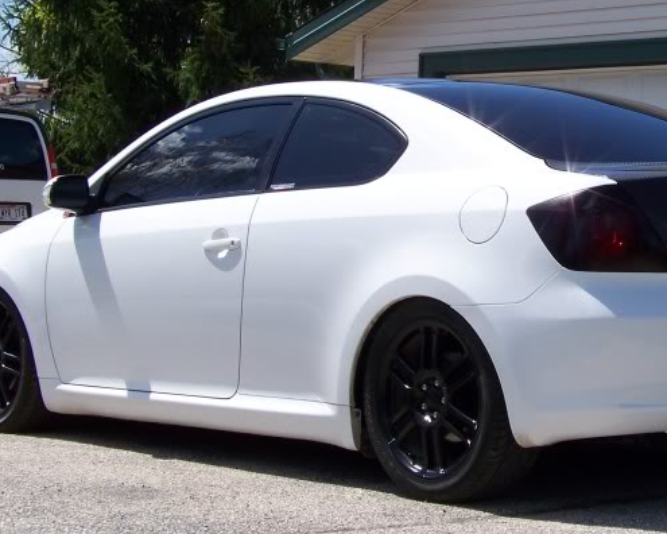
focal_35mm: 99
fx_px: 1954
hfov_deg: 19.0
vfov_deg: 15.5
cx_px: 601
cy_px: 206
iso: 64
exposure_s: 1/500
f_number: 4
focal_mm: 7.6
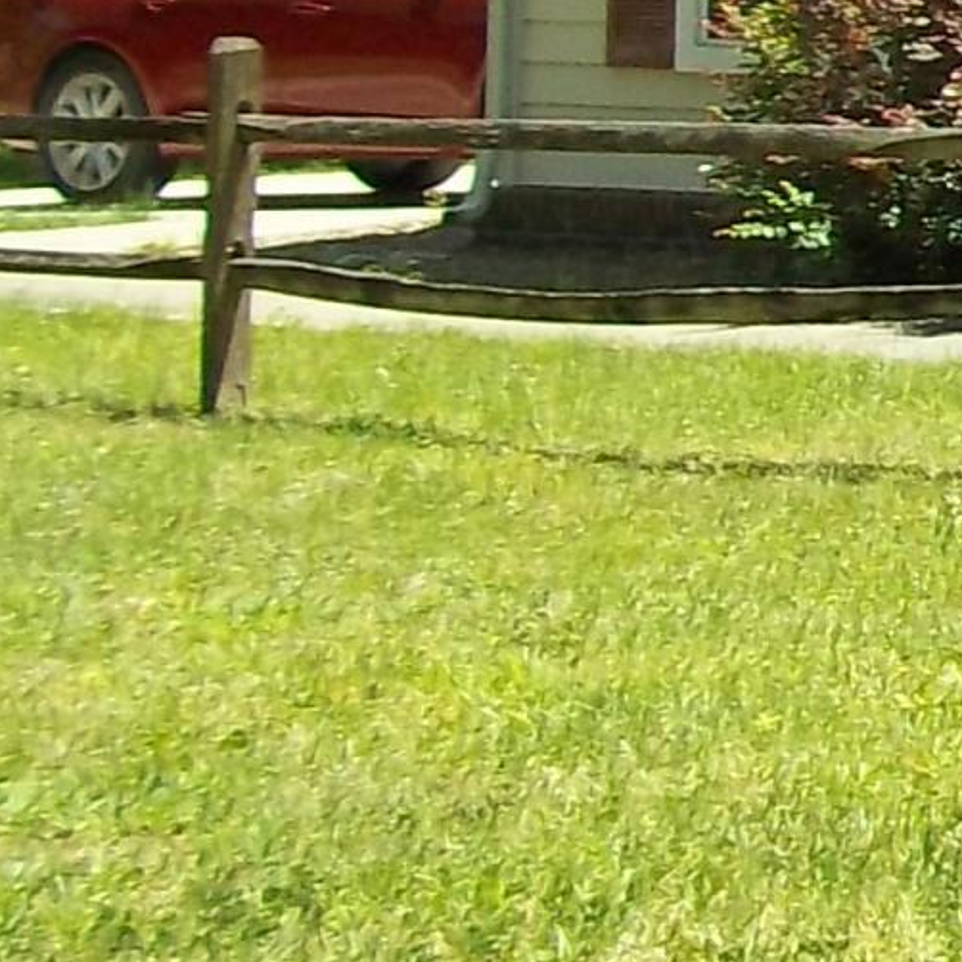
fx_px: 5974
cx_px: 2591
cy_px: -583
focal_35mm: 190
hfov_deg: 8.2
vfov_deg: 8.9
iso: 80
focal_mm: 6.5
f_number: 8
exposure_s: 1/100
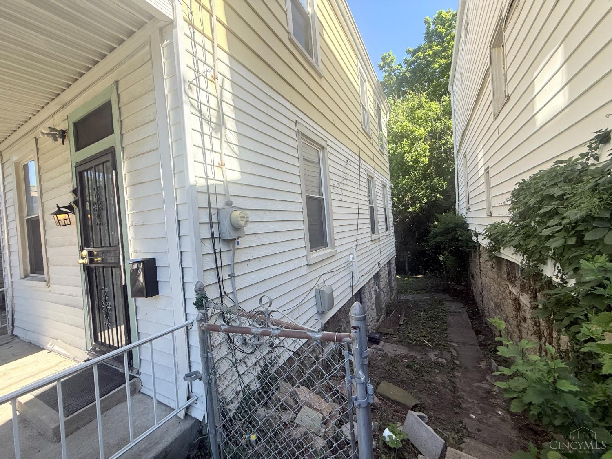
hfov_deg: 102.1
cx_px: 306
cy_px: 230
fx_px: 248
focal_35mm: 14
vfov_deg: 85.7
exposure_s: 1/502
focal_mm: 2.22
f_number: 2.2
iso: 64
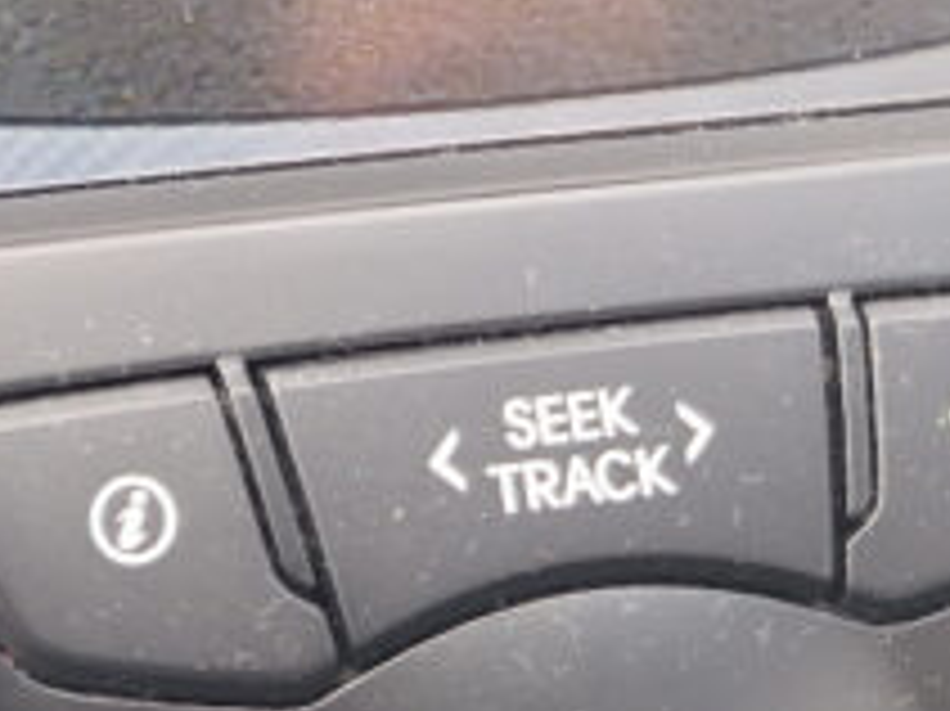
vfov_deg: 15.8
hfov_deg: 22.2
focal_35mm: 87
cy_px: -286
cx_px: 189
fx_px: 2386
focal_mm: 5.54
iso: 40
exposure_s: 1/164
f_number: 1.8
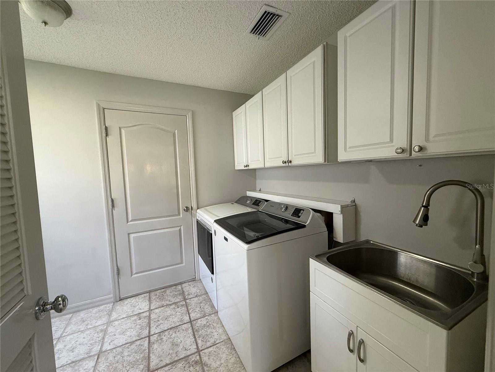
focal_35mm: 14
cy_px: 186
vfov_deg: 85.7
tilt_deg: -3.6
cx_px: 248
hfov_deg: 102.1
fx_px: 200
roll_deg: +1.7
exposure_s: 1/60
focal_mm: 2.22
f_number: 2.2
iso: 400
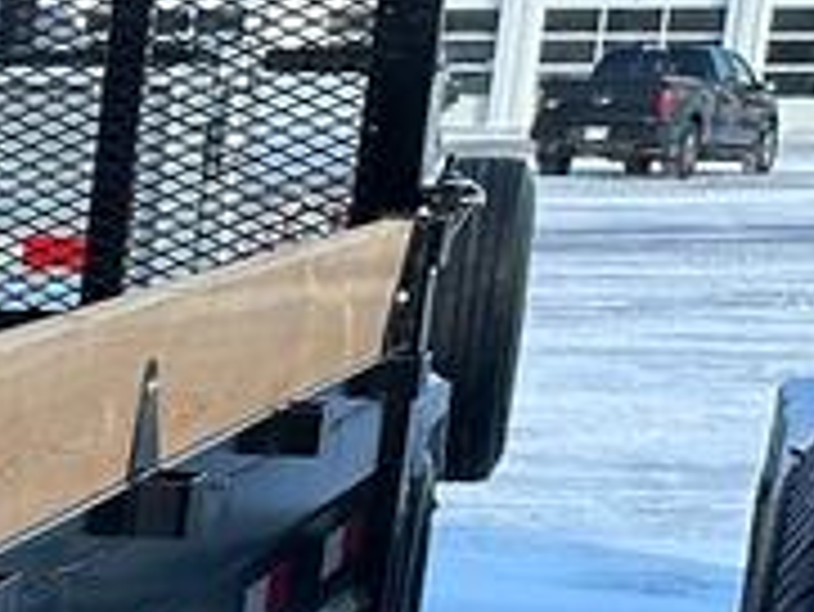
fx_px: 4000
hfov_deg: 9.6
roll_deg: -0.2
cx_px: -1448
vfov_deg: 8.3
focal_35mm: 170
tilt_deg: -16.1
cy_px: 1246
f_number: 1.78
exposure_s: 1/2353
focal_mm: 6.86
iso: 80
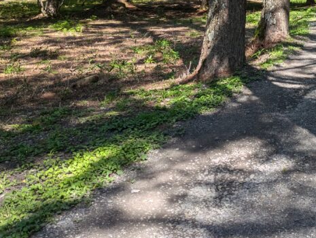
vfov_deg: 25.0
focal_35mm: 55
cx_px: 283
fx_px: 503
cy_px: -13
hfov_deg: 33.1
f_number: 1.89
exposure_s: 1/426
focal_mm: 5.43
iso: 41
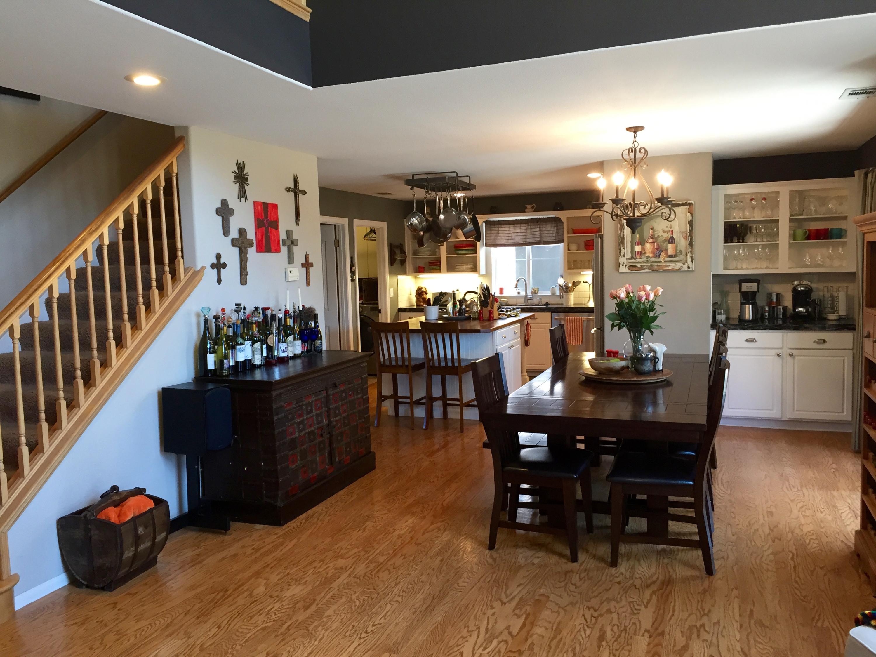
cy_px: 328
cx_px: 438
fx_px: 734
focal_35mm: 29
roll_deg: +1.4
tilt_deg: -5.7
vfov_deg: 48.2
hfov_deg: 61.7
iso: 80
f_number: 2.2
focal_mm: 4.15
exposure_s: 1/30
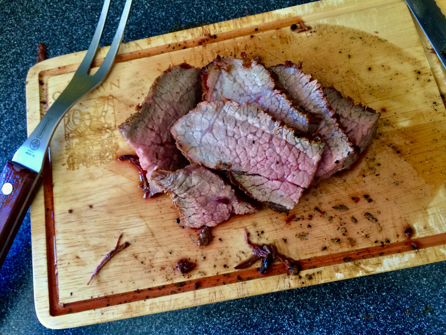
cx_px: 223
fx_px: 387
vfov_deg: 46.8
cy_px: 168
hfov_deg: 60.0
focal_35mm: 30
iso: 200
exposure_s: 1/30
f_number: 2.2
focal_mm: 4.12
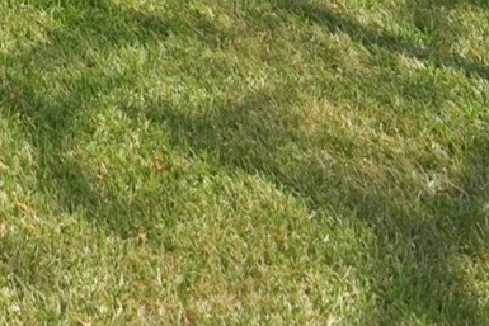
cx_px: -453
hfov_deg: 18.4
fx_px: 1073
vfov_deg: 12.7
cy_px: -487
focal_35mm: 79
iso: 400
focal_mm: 14
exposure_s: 1/1000
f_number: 11
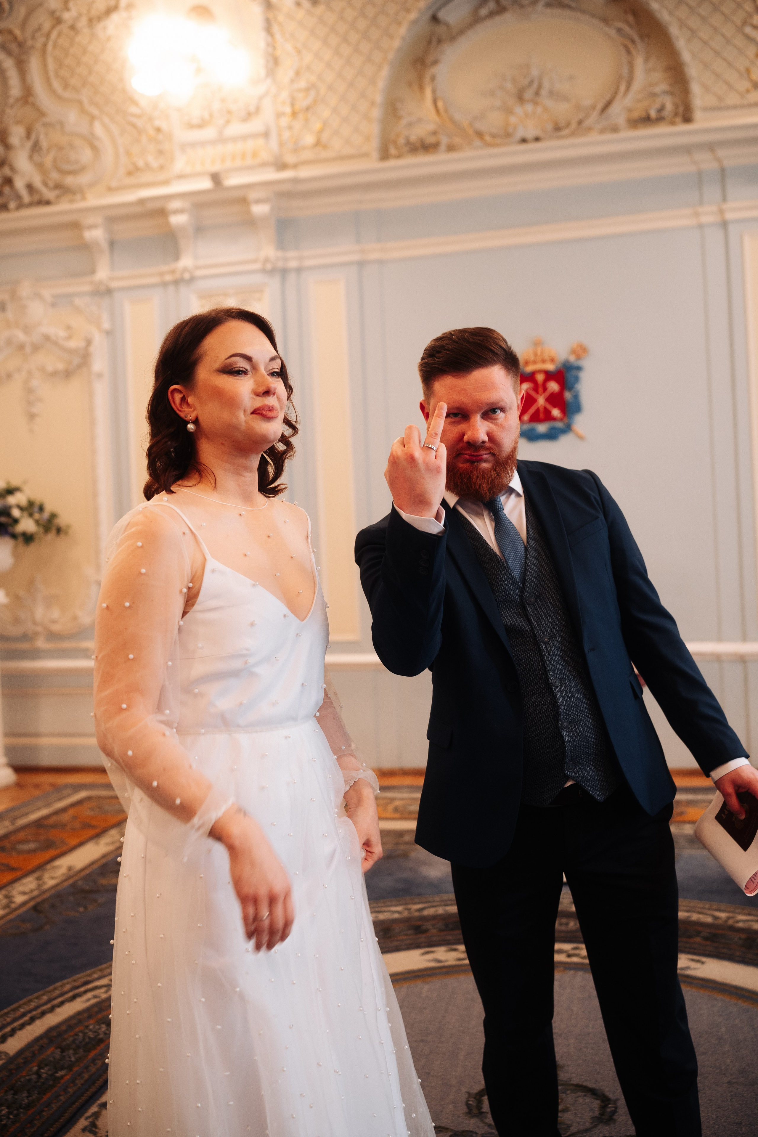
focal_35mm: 35
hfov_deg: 37.9
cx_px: 379
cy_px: 568
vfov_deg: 54.4
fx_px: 1105
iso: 1600
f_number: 2.5
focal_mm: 35
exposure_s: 1/100
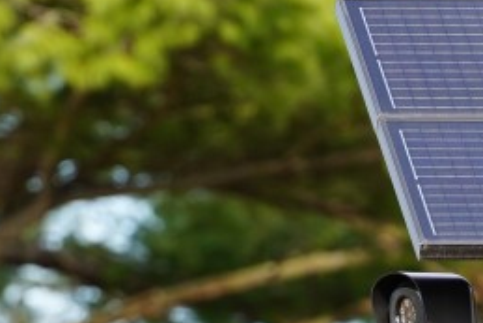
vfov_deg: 1.5
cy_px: 293
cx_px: 578
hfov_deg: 2.2
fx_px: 12323
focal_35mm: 918
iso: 400
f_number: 5
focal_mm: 200
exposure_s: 1/500
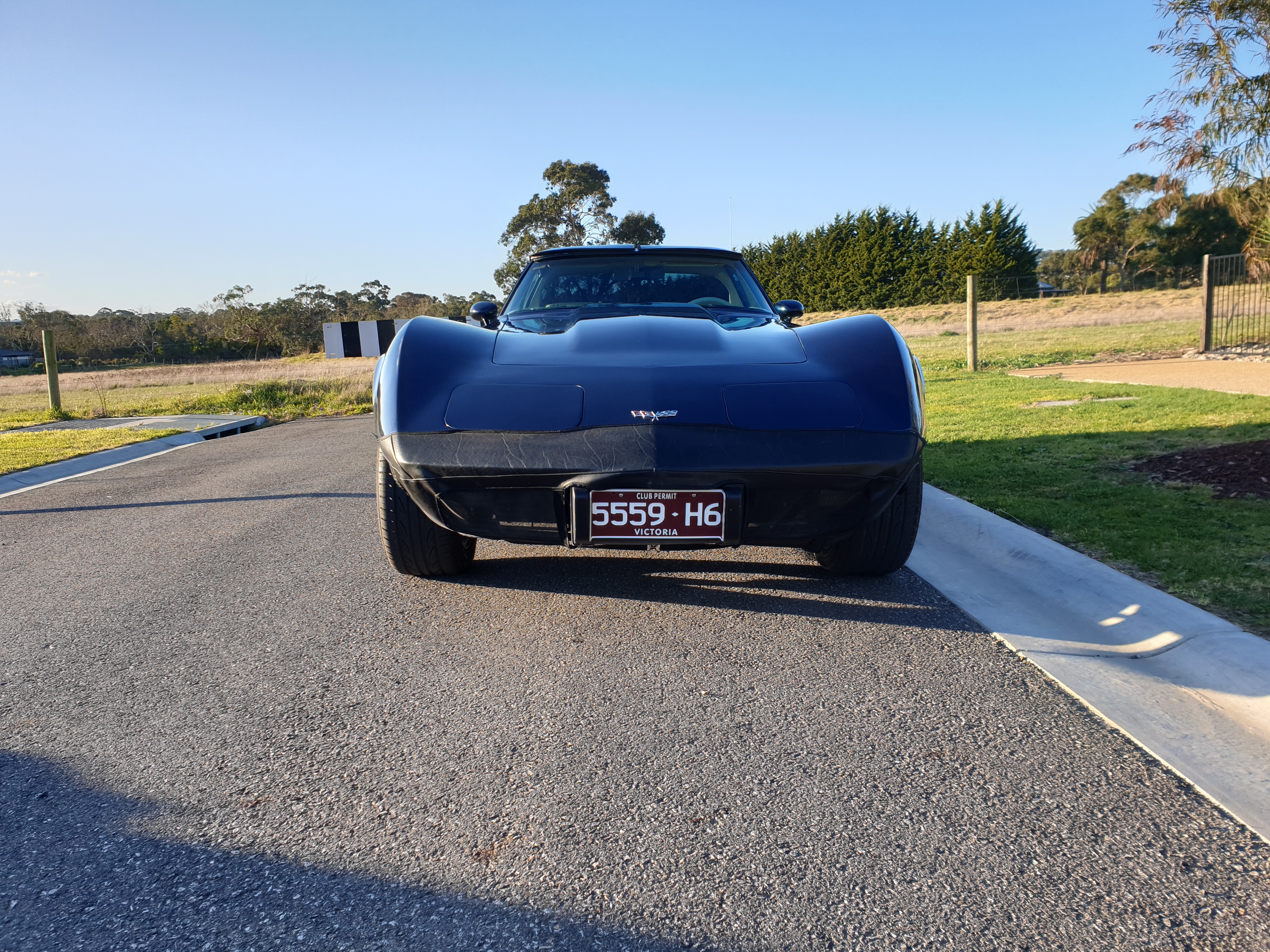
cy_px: 476
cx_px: 635
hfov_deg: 67.3
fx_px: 954
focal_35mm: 26
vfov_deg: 53.1
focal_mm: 4.3
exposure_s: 1/638
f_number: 2.4
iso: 50
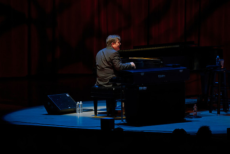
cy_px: 77
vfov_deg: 4.6
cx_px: 115
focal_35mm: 300
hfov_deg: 6.9
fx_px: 1917
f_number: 5.6
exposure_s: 1/250
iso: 5000
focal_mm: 300
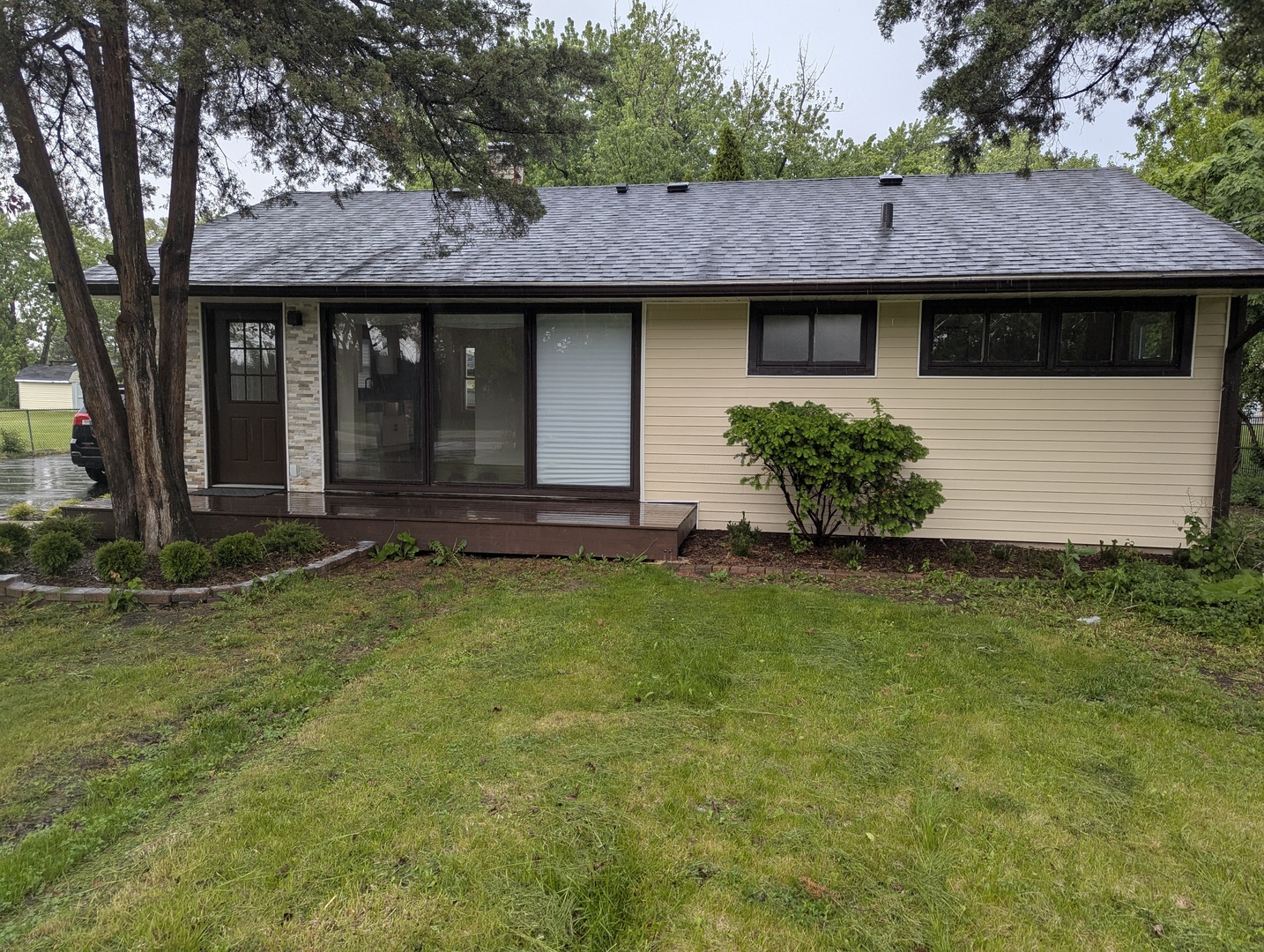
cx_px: 632
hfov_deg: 71.5
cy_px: 476
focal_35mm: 24
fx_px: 878
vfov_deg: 56.9
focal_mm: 6.81
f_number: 1.85
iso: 45
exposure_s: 1/175
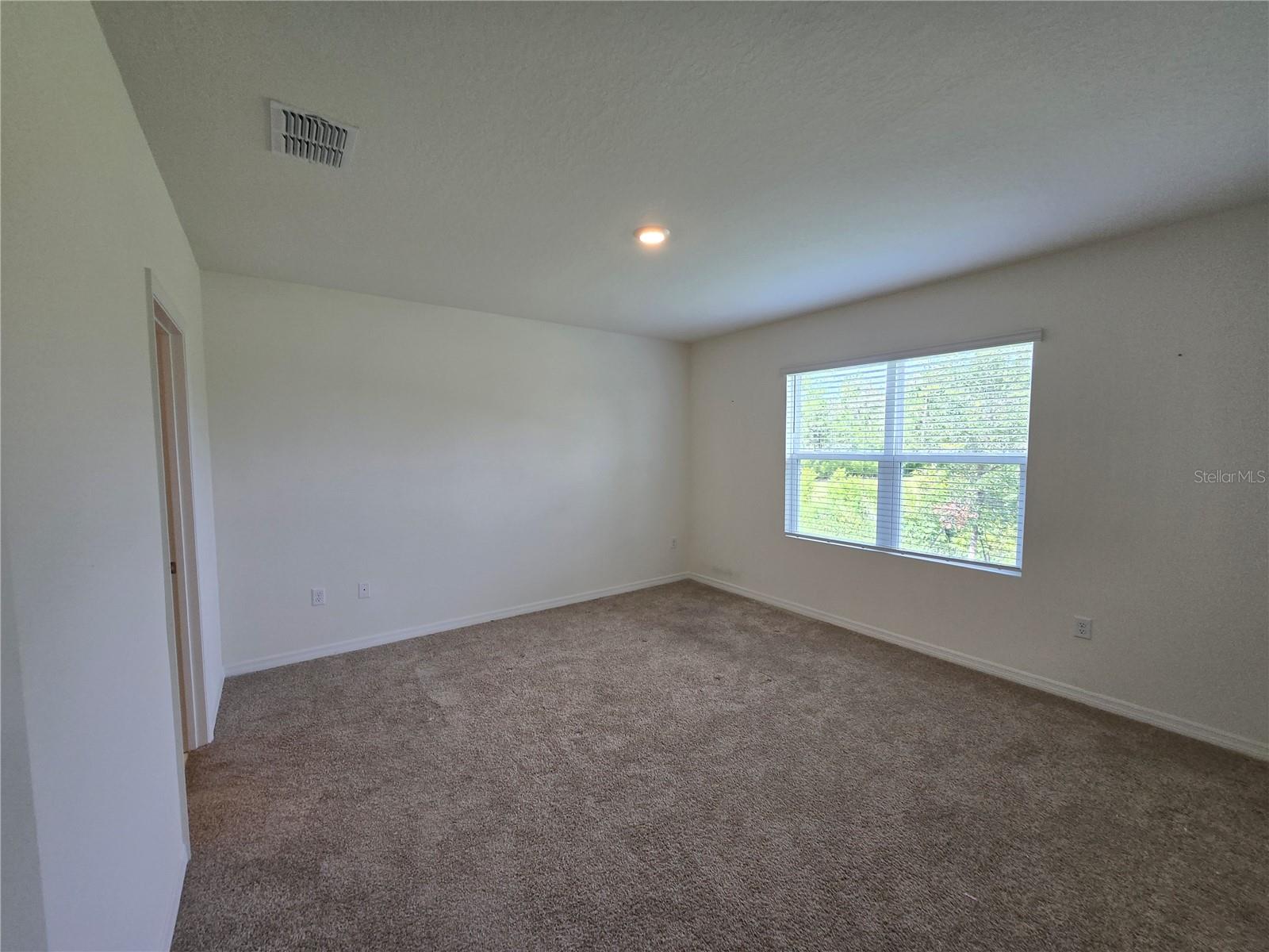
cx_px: 634
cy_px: 476
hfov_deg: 106.2
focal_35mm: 13
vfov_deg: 89.9
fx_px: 477
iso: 50
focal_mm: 1.7
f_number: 2.2
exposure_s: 1/60
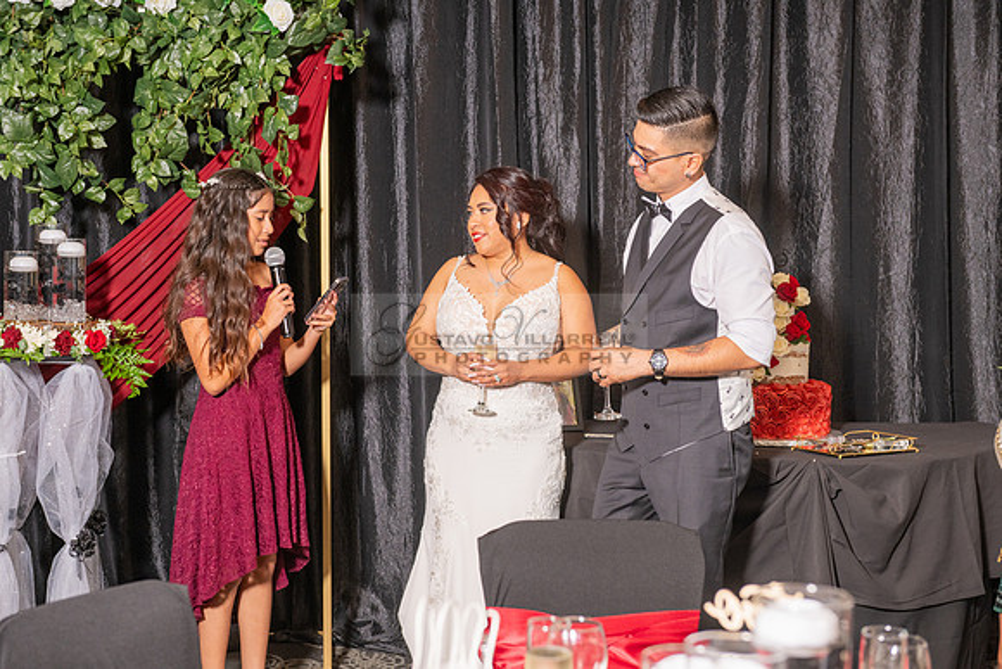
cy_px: 334
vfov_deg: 23.4
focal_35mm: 58
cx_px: 501
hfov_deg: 34.5
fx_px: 1615
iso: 800
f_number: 4.5
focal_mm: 58
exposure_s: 1/200
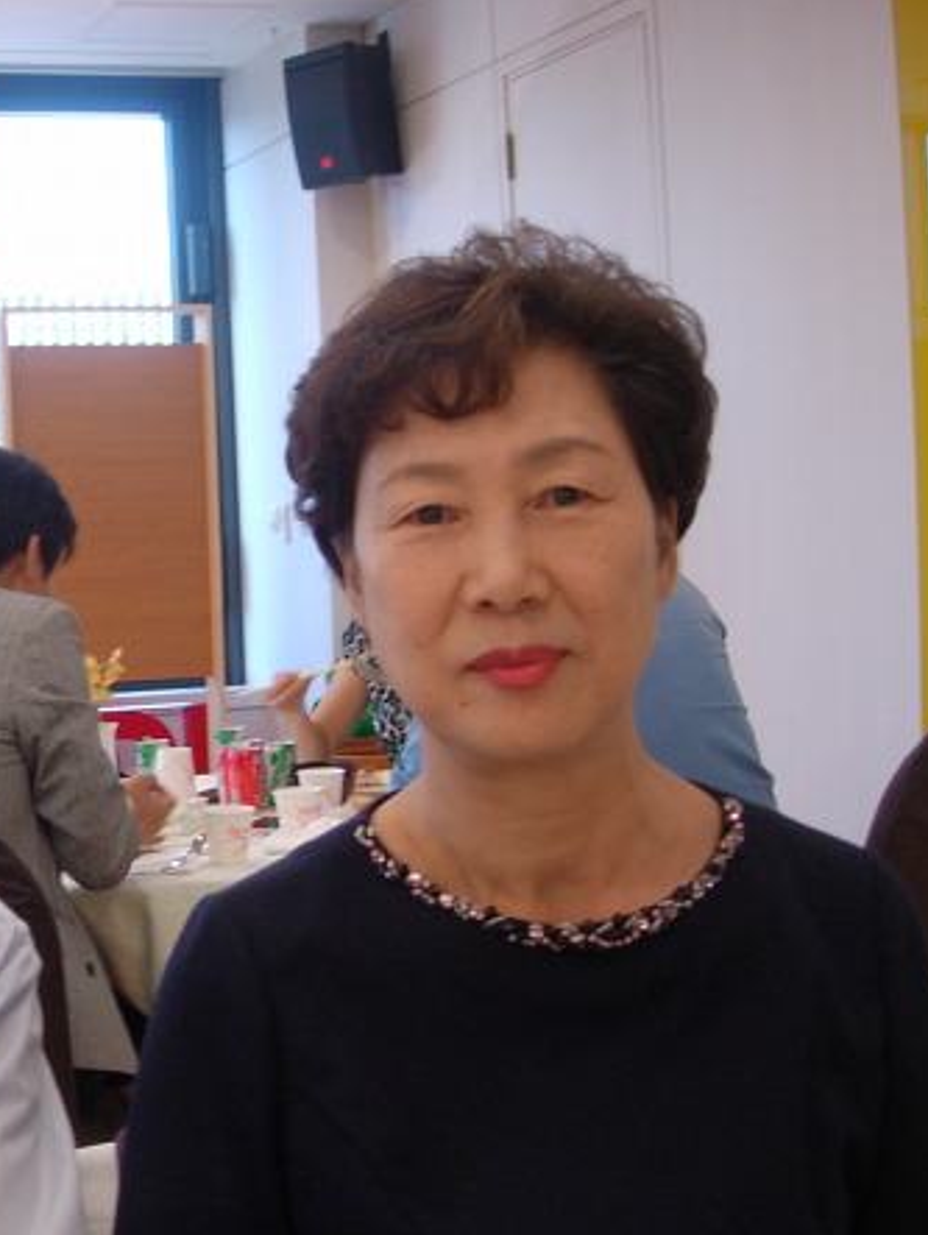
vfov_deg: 32.1
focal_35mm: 60
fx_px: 2142
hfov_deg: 23.6
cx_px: 47
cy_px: 721
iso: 105
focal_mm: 7.8
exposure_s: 1/32
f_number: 2.8
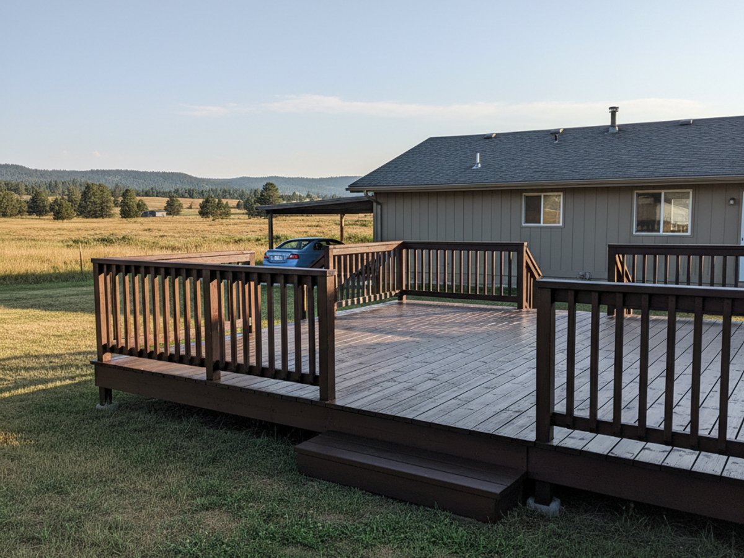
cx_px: 372
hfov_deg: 73.9
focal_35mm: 23
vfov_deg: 58.9
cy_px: 279
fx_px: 494
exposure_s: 1/307
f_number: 1.8
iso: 595
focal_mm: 6.4
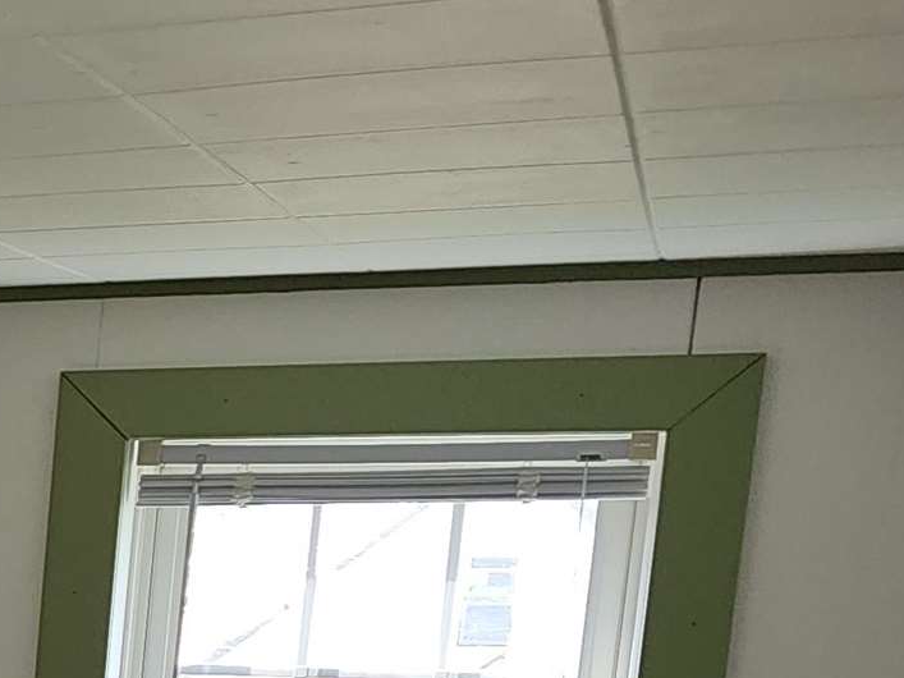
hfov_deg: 15.0
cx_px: -1022
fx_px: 2611
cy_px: 1003
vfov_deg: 13.9
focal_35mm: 100
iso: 50
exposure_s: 1/60
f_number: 1.7
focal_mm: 6.3
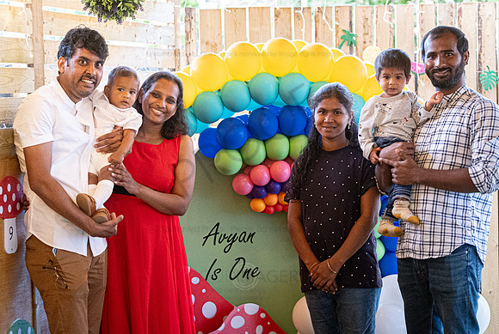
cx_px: 268
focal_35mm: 91
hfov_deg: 22.4
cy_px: 150
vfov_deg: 15.1
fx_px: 1259
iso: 3200
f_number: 2.8
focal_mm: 50
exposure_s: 1/60
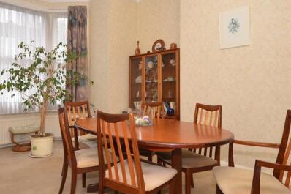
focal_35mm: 28
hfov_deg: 64.4
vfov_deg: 45.7
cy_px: 87
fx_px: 230
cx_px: 123
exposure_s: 1/50
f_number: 6.3
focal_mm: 11.5
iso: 400
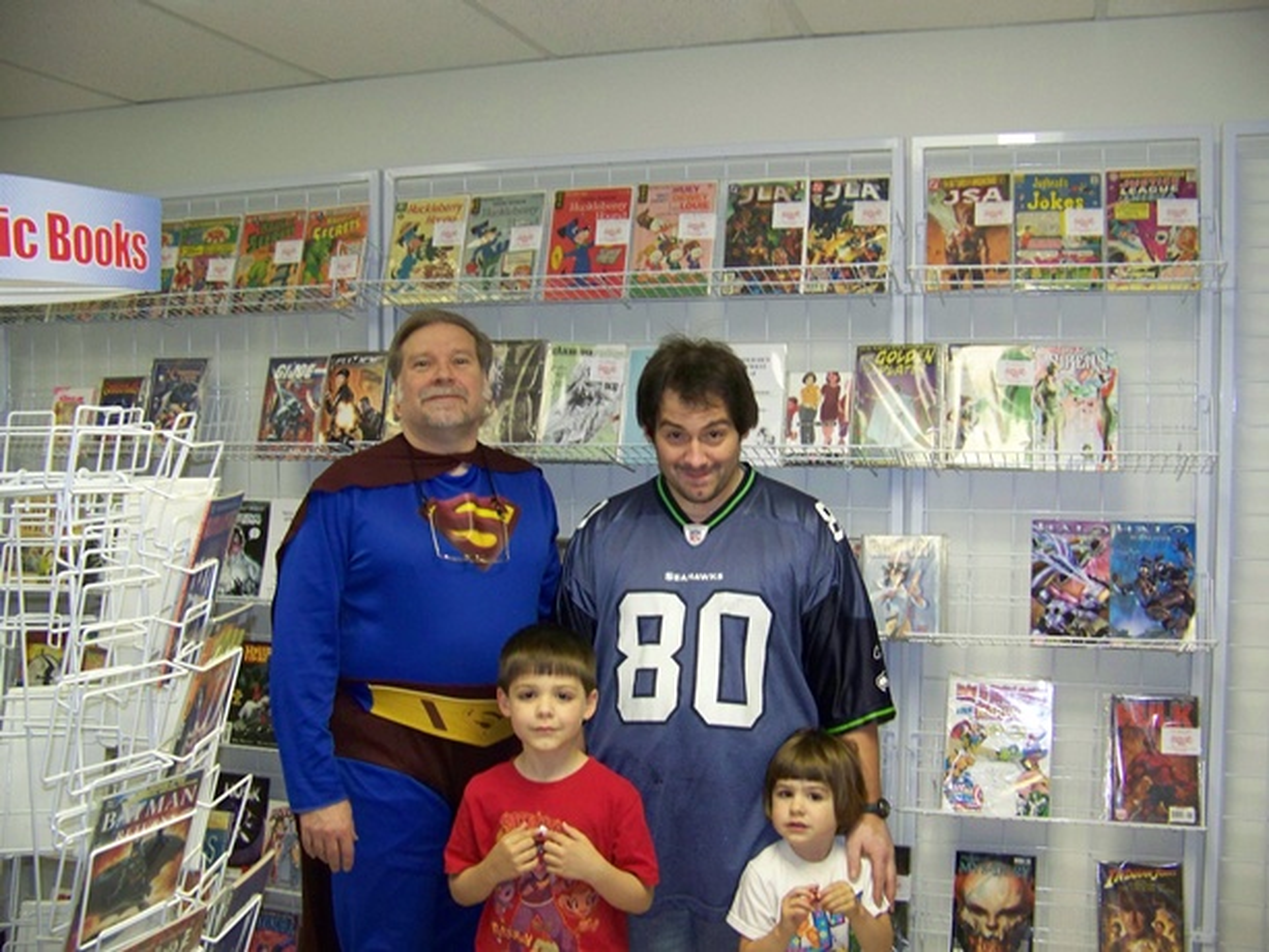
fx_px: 1320
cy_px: 476
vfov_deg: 39.7
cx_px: 634
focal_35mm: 36
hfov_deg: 51.3
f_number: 2.8
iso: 200
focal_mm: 5.85
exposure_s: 1/30
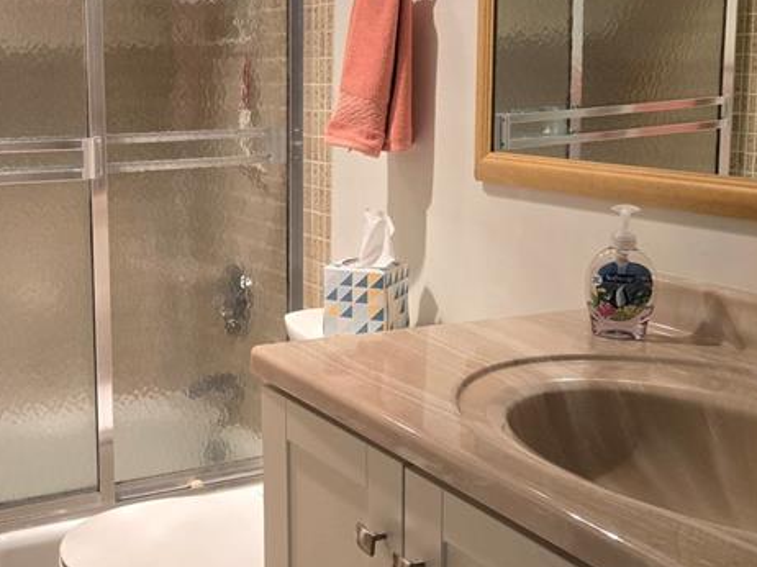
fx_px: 1115
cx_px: 198
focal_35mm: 51
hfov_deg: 36.7
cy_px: 216
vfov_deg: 28.4
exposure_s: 1/120
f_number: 1.8
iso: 160
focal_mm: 5.4
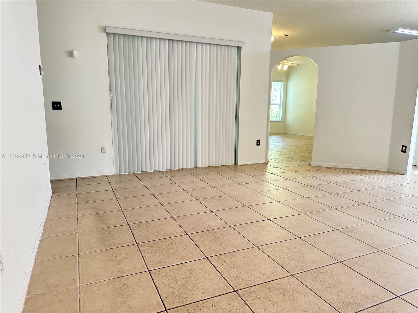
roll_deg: -0.8
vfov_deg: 56.8
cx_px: 209
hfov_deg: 71.6
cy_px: 156
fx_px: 290
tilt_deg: -9.7
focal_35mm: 24
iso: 160
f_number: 1.78
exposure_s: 1/60
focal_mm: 6.86
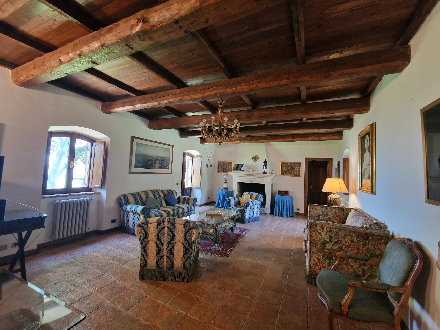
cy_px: 165
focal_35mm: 13
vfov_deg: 89.9
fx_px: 165
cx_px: 220
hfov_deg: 106.2
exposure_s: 1/33
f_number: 2.2
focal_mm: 2.2
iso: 400
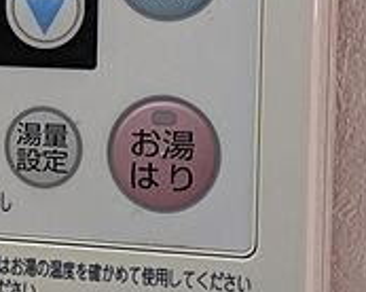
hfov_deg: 11.1
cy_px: 44
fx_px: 1872
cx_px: 2
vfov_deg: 8.9
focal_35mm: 173
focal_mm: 5.43
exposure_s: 1/120
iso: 261
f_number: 1.89
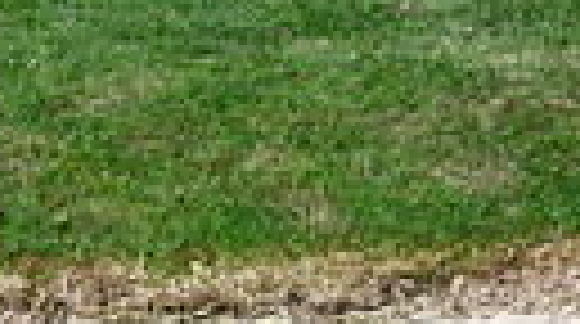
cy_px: -362
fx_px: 11237
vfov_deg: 1.6
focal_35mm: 732
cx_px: 1164
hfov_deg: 2.9
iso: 500
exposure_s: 1/1600
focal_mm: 155
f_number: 5
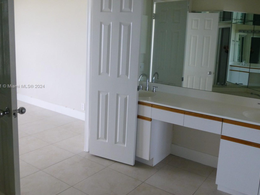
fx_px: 240
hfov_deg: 56.7
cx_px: 144
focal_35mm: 32
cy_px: 86
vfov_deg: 44.1
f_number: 3.1
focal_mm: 4.5
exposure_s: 1/60
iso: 200
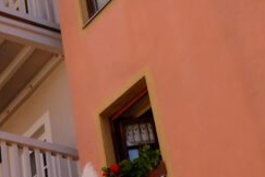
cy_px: 150
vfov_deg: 14.3
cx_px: -88
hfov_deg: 19.6
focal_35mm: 95
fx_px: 699
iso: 2000
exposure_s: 1/4000
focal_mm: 20.2
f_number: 5
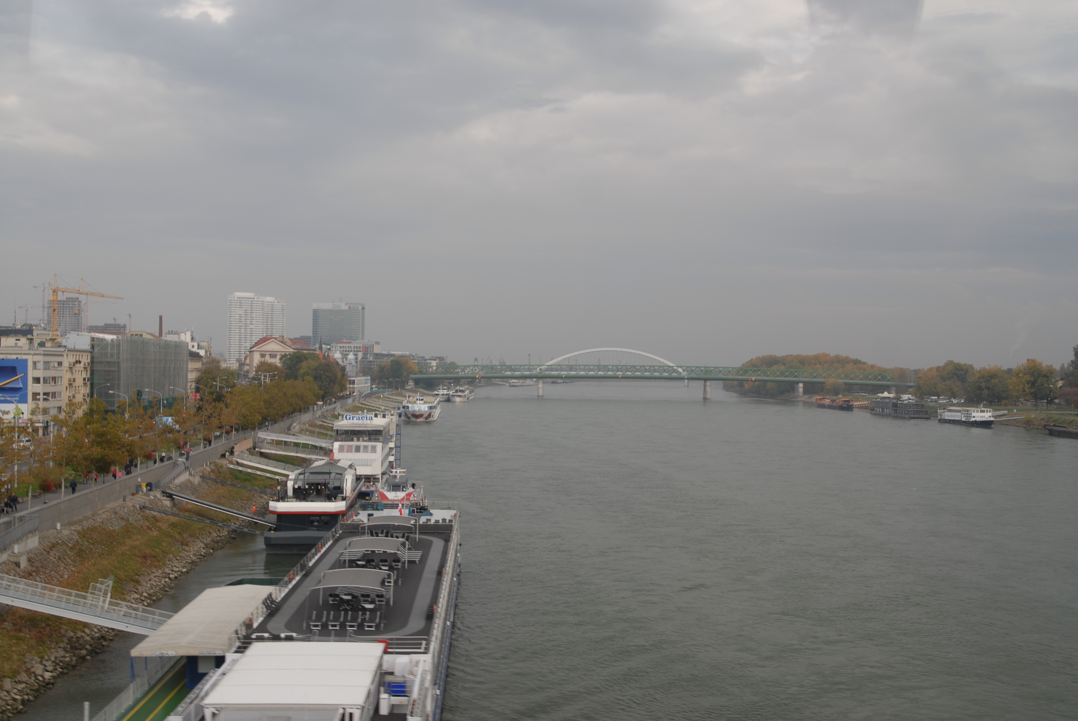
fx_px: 1304
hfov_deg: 44.9
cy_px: 360
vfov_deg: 30.9
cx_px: 539
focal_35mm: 44
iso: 100
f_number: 4.5
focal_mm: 29
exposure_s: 1/80
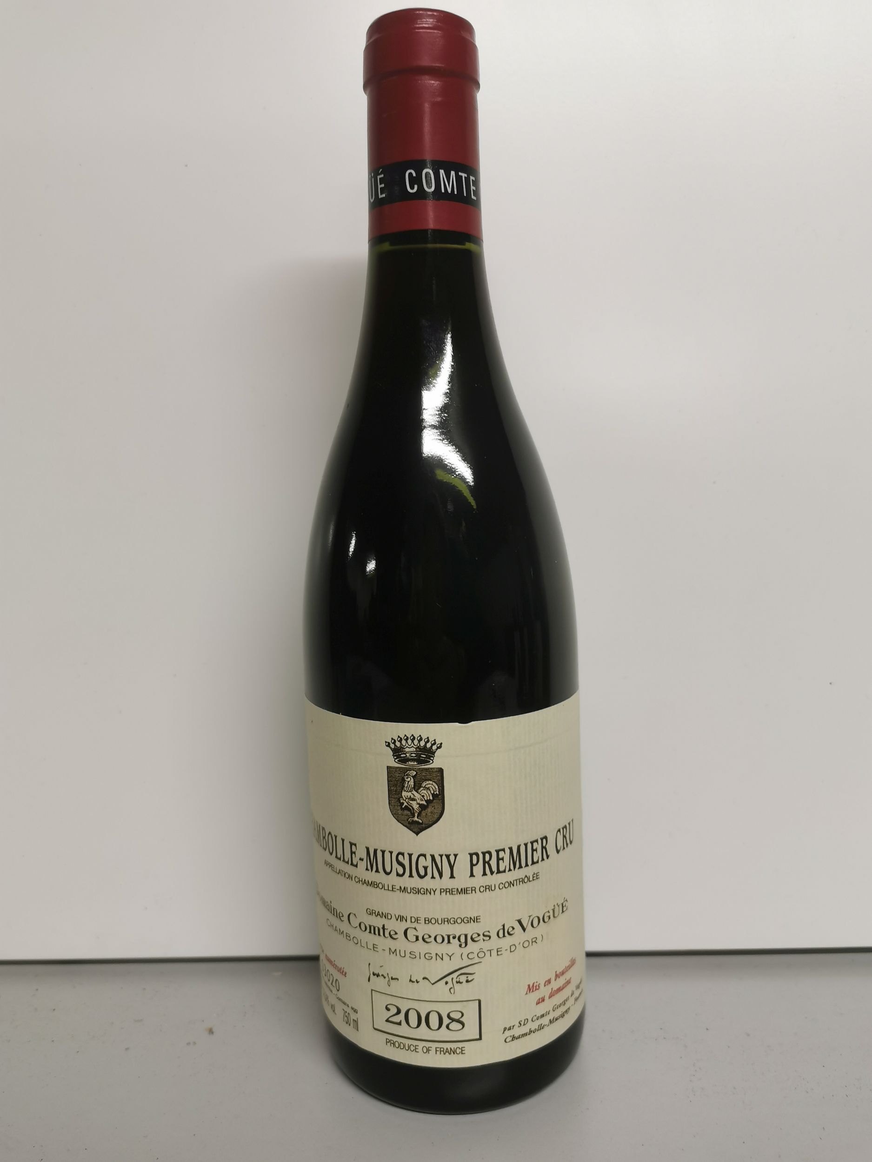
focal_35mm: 28
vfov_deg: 63.4
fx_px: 940
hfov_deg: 49.7
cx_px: 436
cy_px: 581
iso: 125
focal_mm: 5.58
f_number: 1.8
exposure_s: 1/100
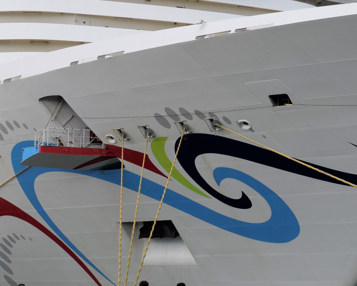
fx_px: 1165
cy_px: 19
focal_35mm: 110
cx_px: 190
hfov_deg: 17.4
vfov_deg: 13.8
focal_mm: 29
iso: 200
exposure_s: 1/400
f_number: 10
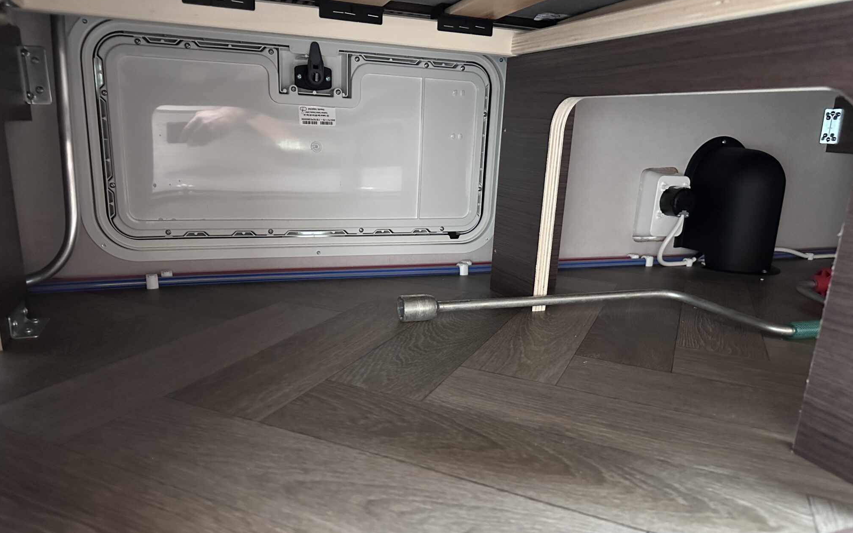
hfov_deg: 70.4
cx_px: 421
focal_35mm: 26
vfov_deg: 47.5
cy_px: 300
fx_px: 604
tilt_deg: -17.2
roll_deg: -2.7
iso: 1000
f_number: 1.78
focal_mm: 6.86
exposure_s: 1/37
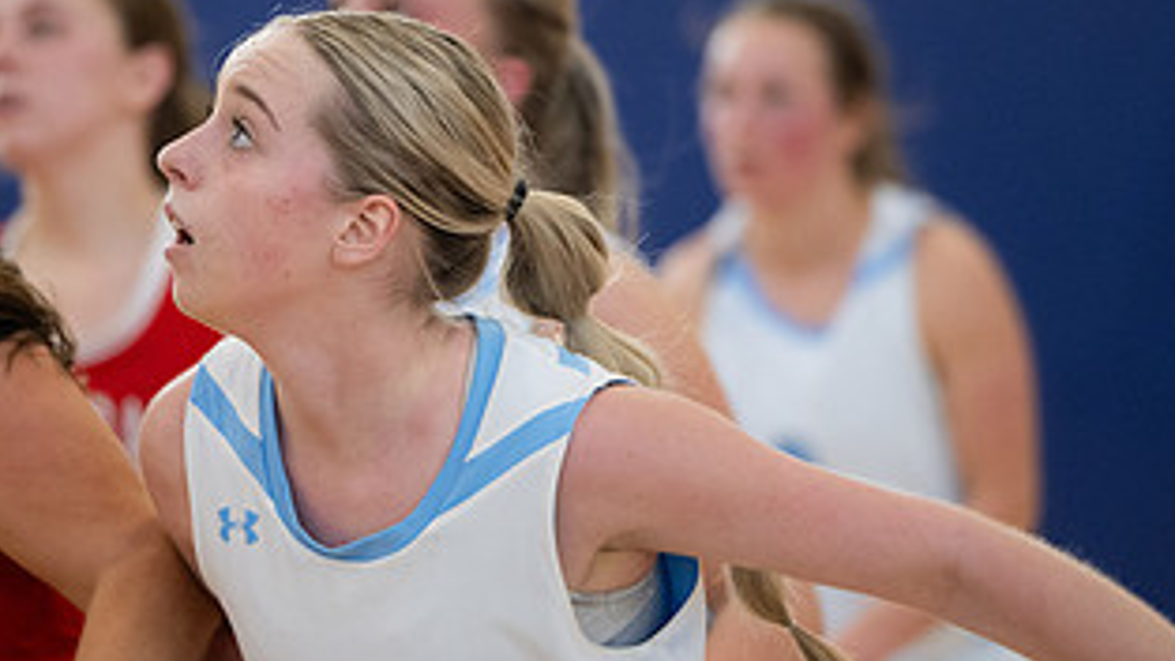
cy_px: 253
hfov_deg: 5.5
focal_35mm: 395
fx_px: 12306
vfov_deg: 3.1
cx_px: 330
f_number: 2.8
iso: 2000
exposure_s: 1/500
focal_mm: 180
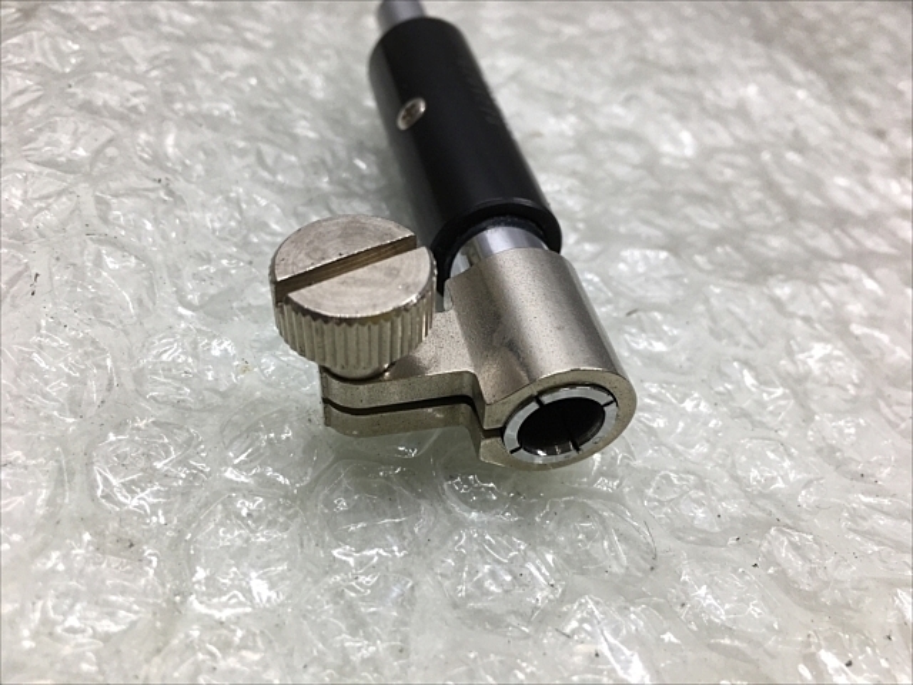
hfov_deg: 61.7
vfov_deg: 48.2
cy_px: 342
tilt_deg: -39.7
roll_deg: -16.0
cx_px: 456
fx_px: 765
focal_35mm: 29
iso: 32
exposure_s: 1/120
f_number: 2.2
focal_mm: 4.15
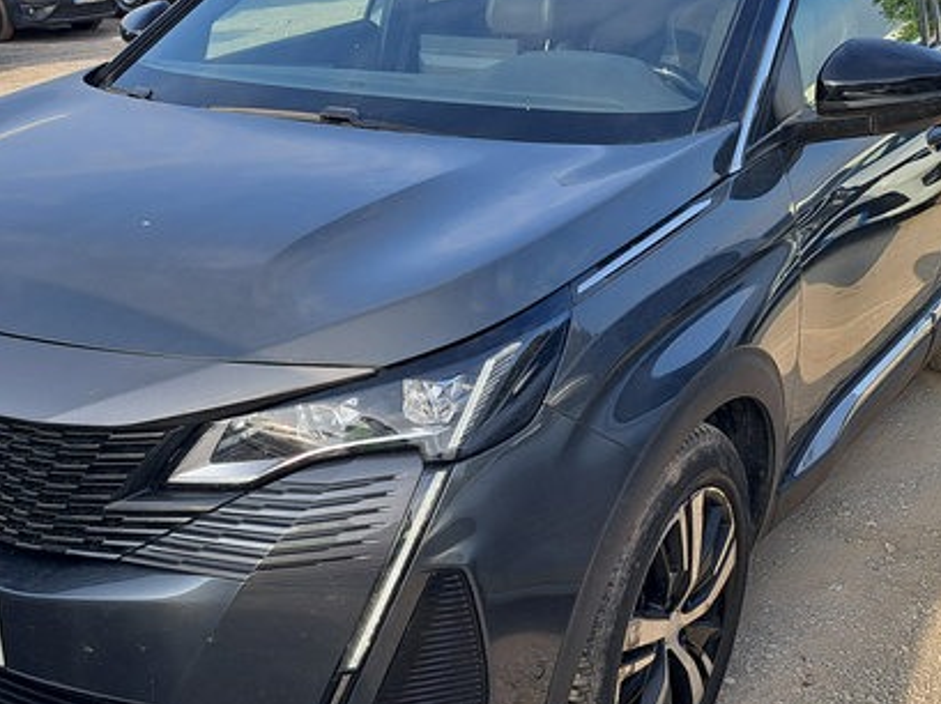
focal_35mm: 47
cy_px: 361
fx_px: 1277
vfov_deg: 30.8
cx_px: 292
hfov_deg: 39.8
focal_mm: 5.23
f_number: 1.8
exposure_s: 1/570
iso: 50
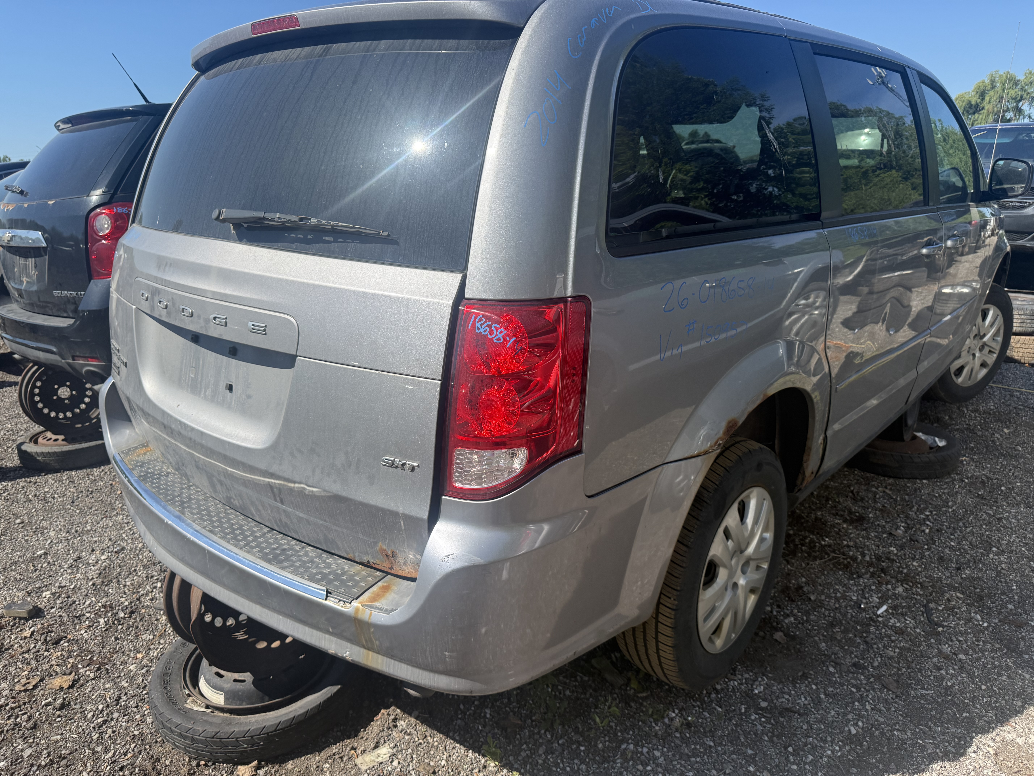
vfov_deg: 56.8
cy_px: 388
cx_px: 517
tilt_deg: -14.8
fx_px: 717
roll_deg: +0.6
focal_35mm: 24
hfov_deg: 71.6
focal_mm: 6.76
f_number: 1.78
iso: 100
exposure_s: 1/4975
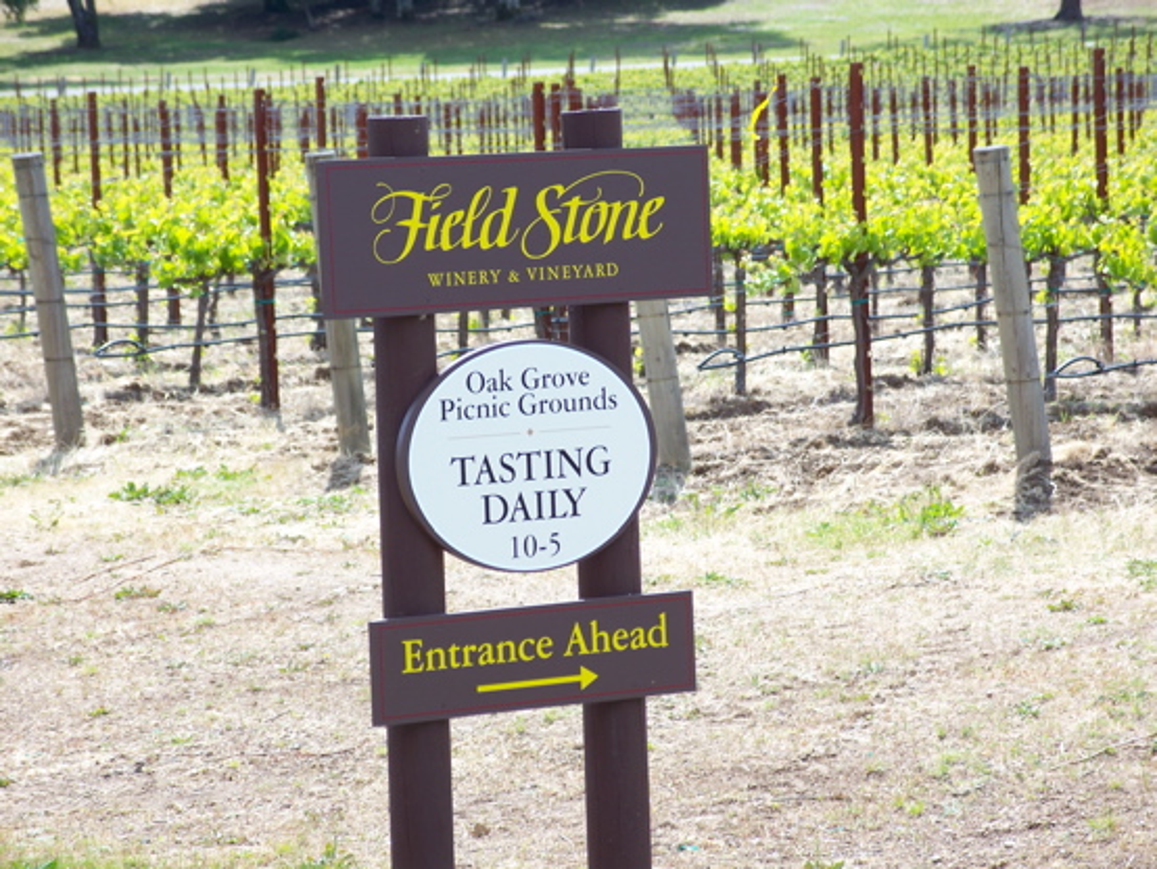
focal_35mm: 185
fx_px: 6186
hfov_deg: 10.7
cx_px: 578
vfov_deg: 8.0
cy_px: 434
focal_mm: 38.8
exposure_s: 1/200
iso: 64
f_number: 4.4
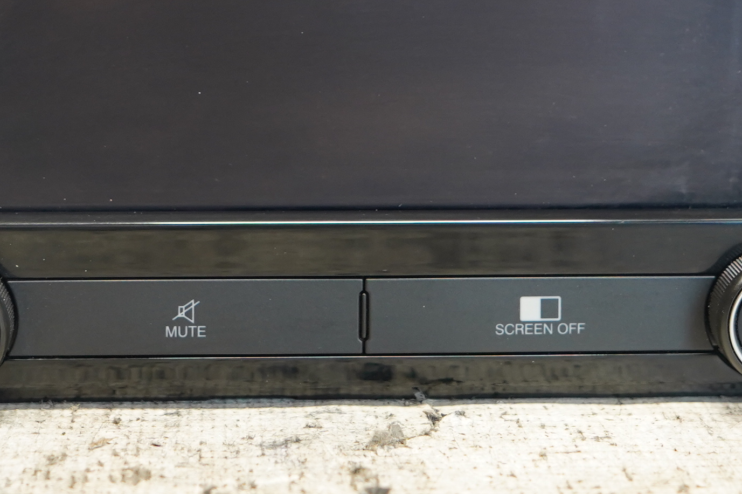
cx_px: 385
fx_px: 2204
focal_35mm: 107
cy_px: -35
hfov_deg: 19.1
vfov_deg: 12.6
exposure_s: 1/60
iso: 1000
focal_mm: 33
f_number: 4
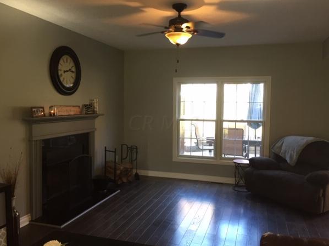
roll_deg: -1.5
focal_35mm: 31
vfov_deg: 45.4
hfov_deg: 58.4
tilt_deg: -5.0
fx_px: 295
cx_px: 163
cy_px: 123
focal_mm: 4.15
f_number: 2.2
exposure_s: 1/30
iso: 80
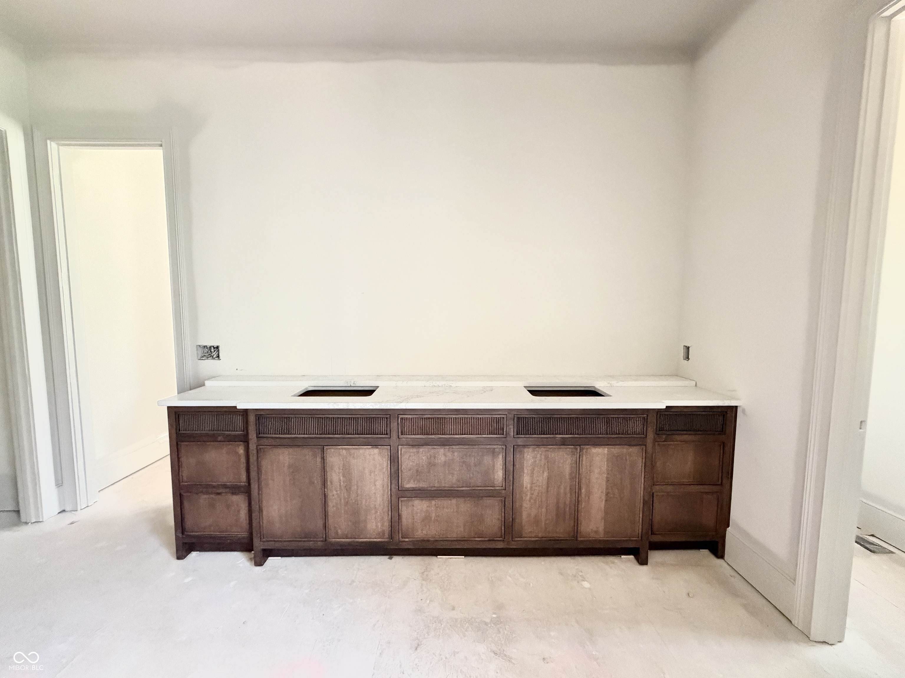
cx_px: 452
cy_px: 339
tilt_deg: -5.3
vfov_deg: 85.7
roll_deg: +0.3
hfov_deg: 102.1
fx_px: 366
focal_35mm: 14
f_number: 2.2
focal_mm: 2.22
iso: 800
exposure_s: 1/60
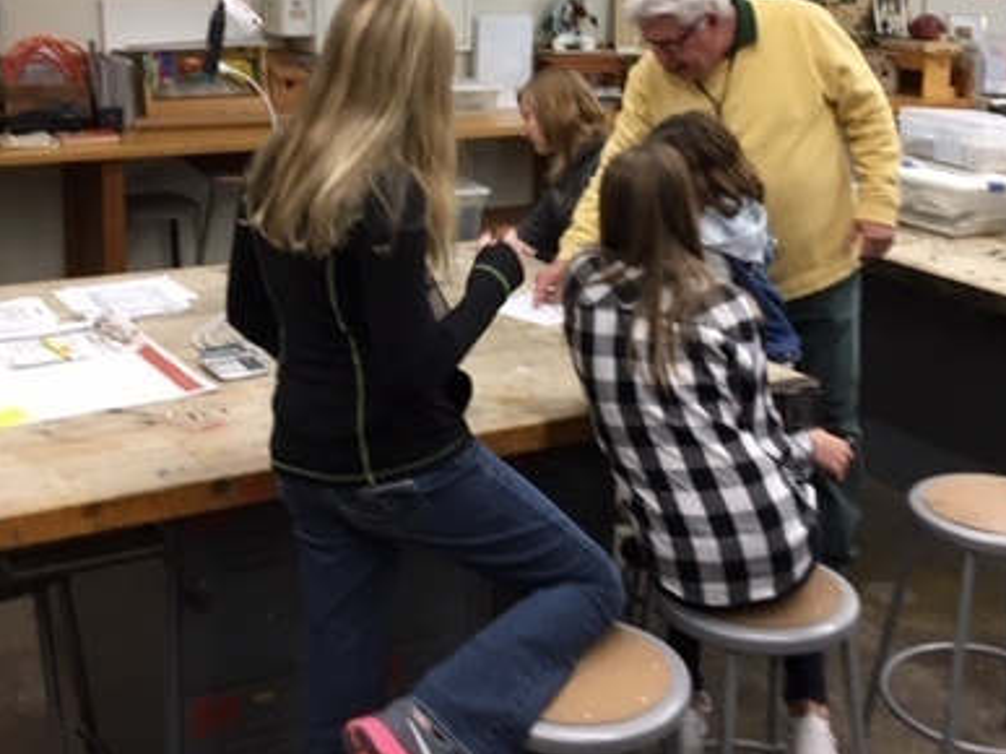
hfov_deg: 39.6
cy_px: 177
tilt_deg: -9.1
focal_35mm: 48
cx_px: 538
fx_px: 1395
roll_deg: +1.6
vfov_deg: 29.7
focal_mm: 4.15
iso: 64
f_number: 2.2
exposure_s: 1/30
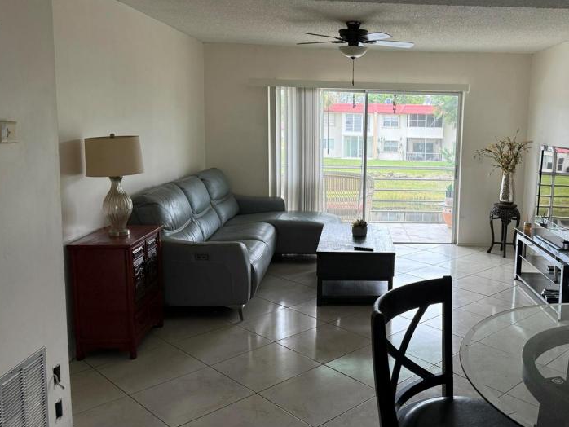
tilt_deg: -6.7
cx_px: 380
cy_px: 188
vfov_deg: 42.9
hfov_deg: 54.2
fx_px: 543
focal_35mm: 33
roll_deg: -1.4
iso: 200
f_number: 1.78
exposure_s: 1/228
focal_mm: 6.76
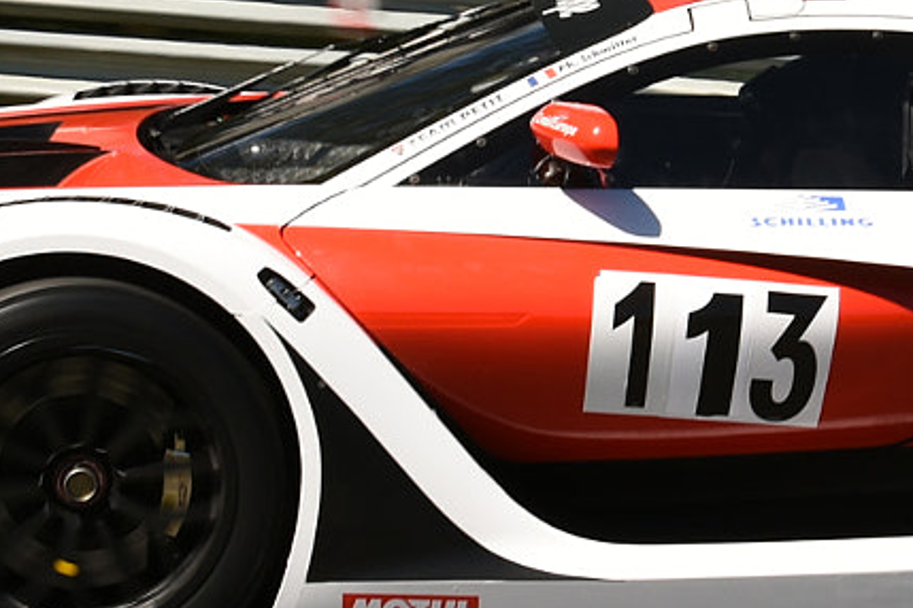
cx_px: 894
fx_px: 4539
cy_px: 185
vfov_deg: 7.7
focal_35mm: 179
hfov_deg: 11.4
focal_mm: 32
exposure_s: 1/320
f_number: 8
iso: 110
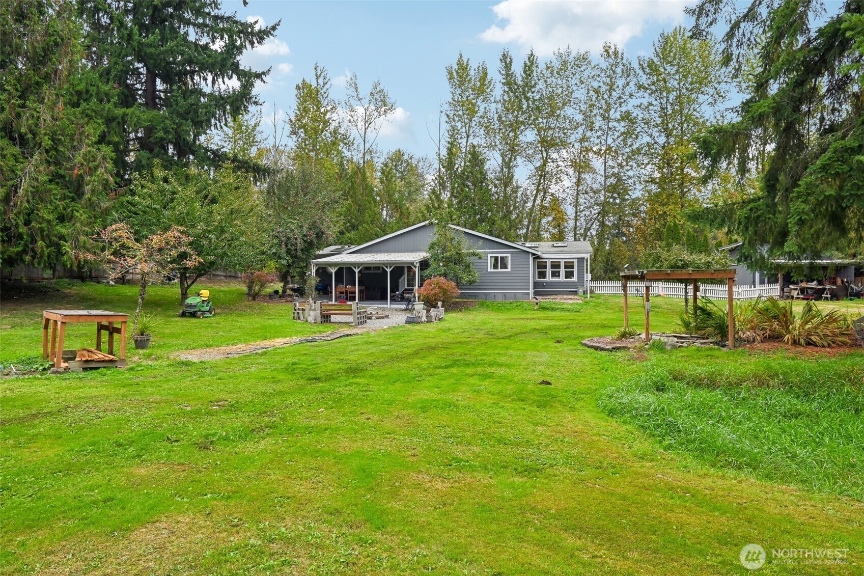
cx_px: 432
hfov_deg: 76.1
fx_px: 552
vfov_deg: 55.1
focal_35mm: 23
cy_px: 288
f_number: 8
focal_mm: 23
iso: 400
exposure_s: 1/320
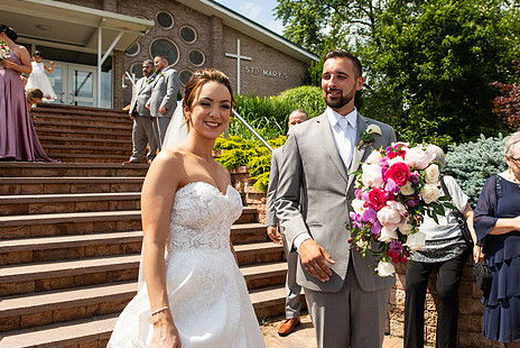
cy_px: 162
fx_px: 434
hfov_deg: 61.2
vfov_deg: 43.6
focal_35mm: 30
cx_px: 322
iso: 125
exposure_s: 1/1000
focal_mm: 24
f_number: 4
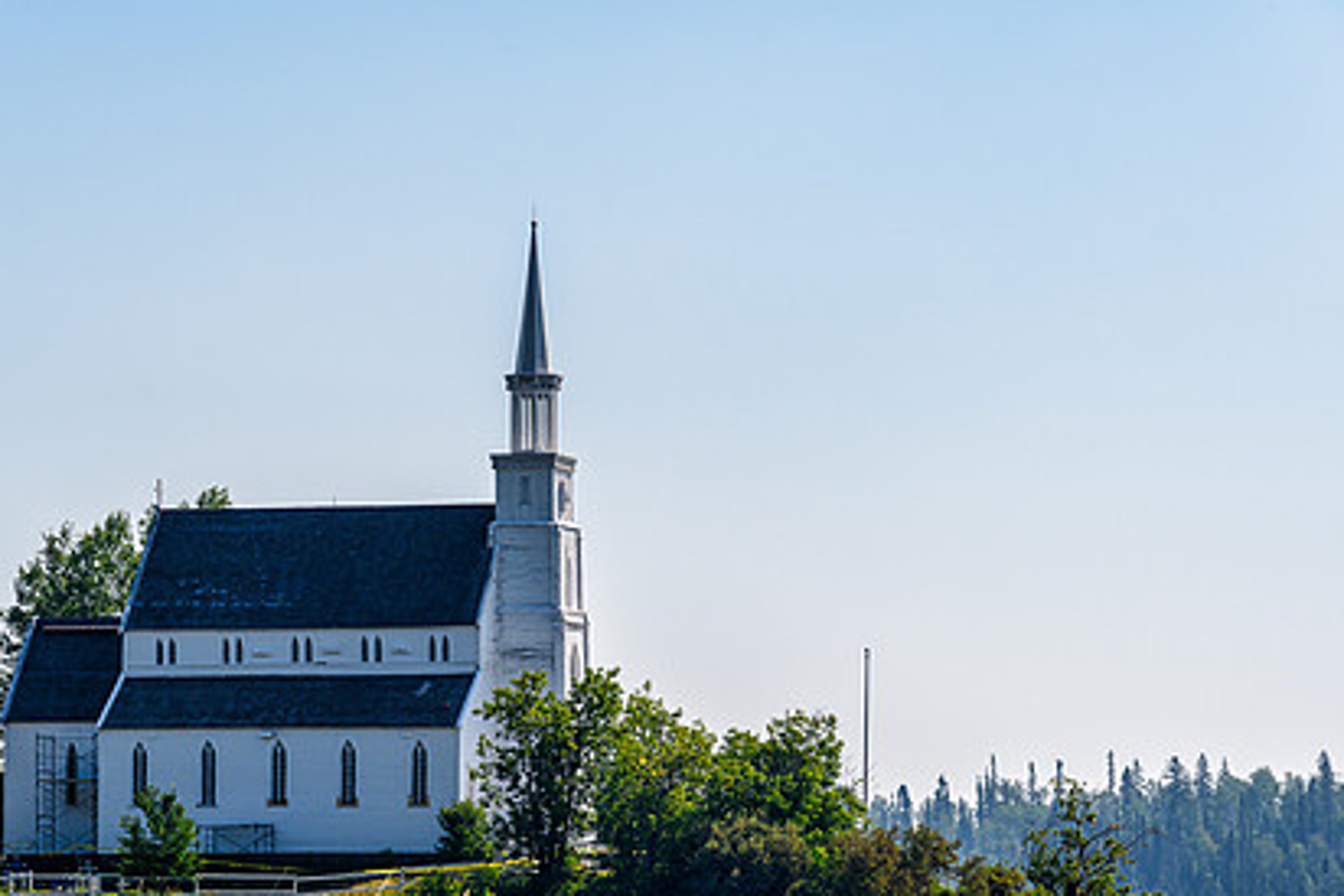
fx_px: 6311
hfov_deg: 12.2
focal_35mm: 169
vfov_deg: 8.1
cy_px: 614
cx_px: 607
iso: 125
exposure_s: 1/250
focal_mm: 120
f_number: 8
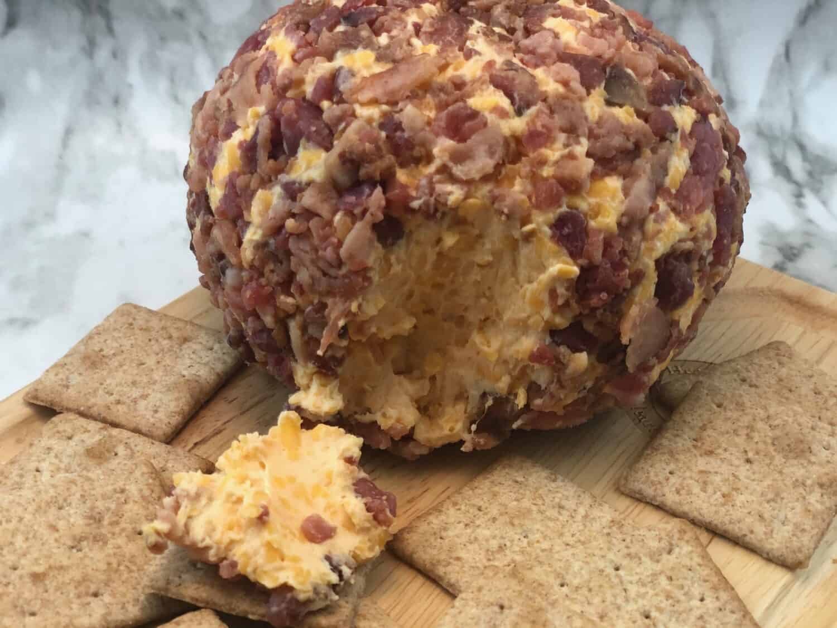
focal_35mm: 52
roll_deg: -2.0
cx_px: 418
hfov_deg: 36.8
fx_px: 1257
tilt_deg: -36.3
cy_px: 314
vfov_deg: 28.0
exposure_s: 1/30
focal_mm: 6
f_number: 2.4
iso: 100
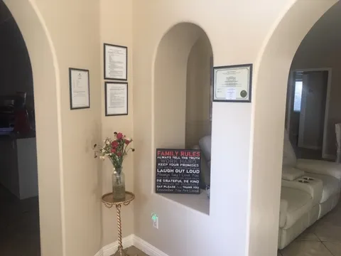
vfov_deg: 48.2
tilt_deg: -6.5
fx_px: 286
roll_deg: -0.8
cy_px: 128
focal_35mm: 29
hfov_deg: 61.7
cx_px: 170
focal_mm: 4.2
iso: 40
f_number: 2.2
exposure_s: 1/30
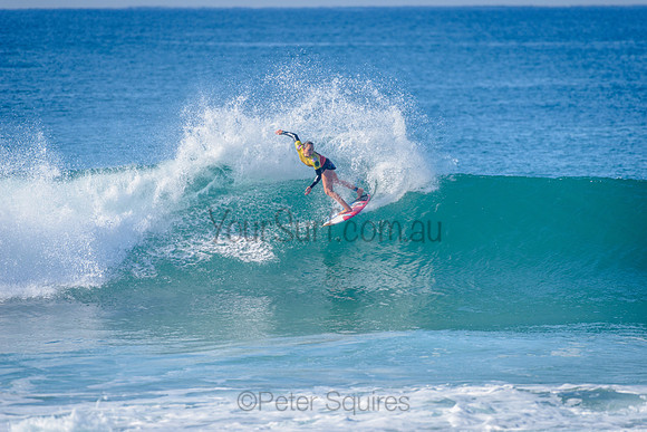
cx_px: 324
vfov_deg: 2.7
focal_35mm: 505
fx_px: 9081
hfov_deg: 4.1
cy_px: 216
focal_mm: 500
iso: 180
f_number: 5.6
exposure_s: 1/2000
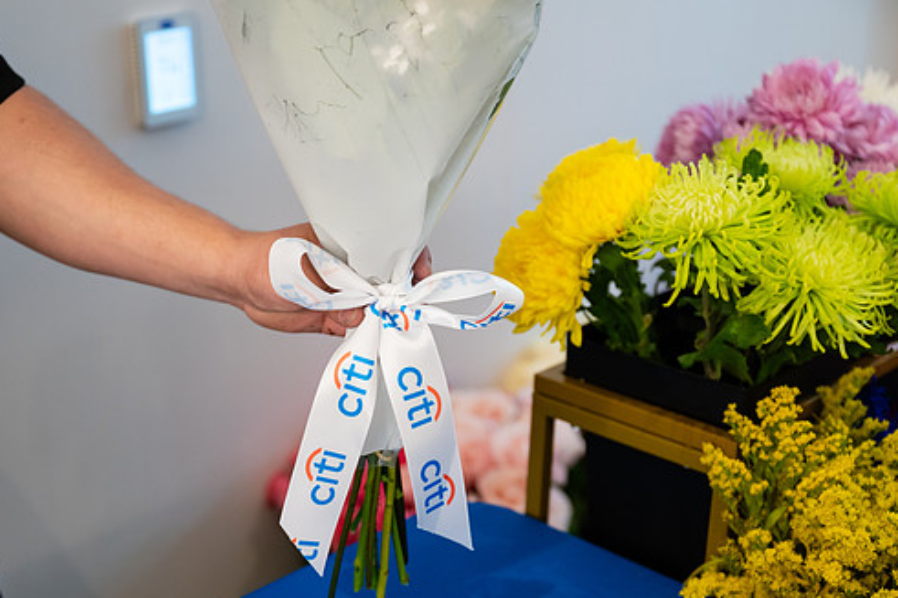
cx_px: 379
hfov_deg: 36.8
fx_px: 1346
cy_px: 347
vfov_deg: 25.0
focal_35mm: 54
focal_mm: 45
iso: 1600
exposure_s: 1/200
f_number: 3.2
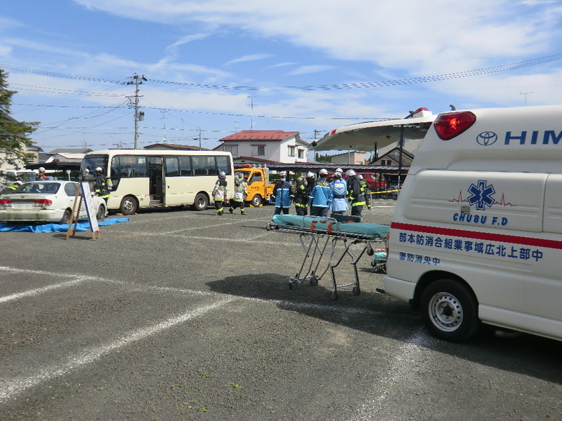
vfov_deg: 41.8
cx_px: 281
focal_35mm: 34
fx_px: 552
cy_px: 210
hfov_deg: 54.0
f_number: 3.6
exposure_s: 1/640
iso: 64
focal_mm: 6.1
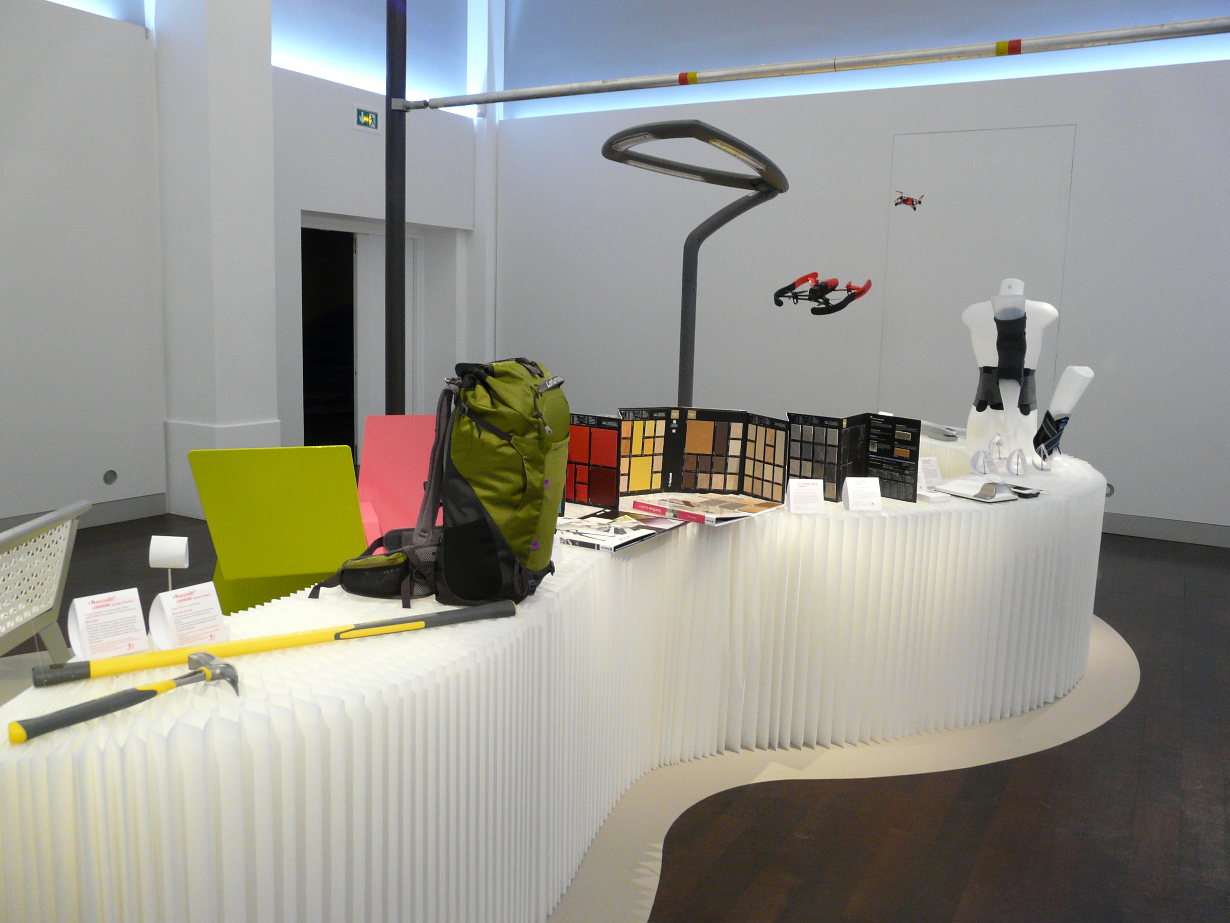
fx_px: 995
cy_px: 462
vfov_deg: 49.7
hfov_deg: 63.4
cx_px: 615
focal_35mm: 28
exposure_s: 1/15
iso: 200
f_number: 2.8
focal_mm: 4.6
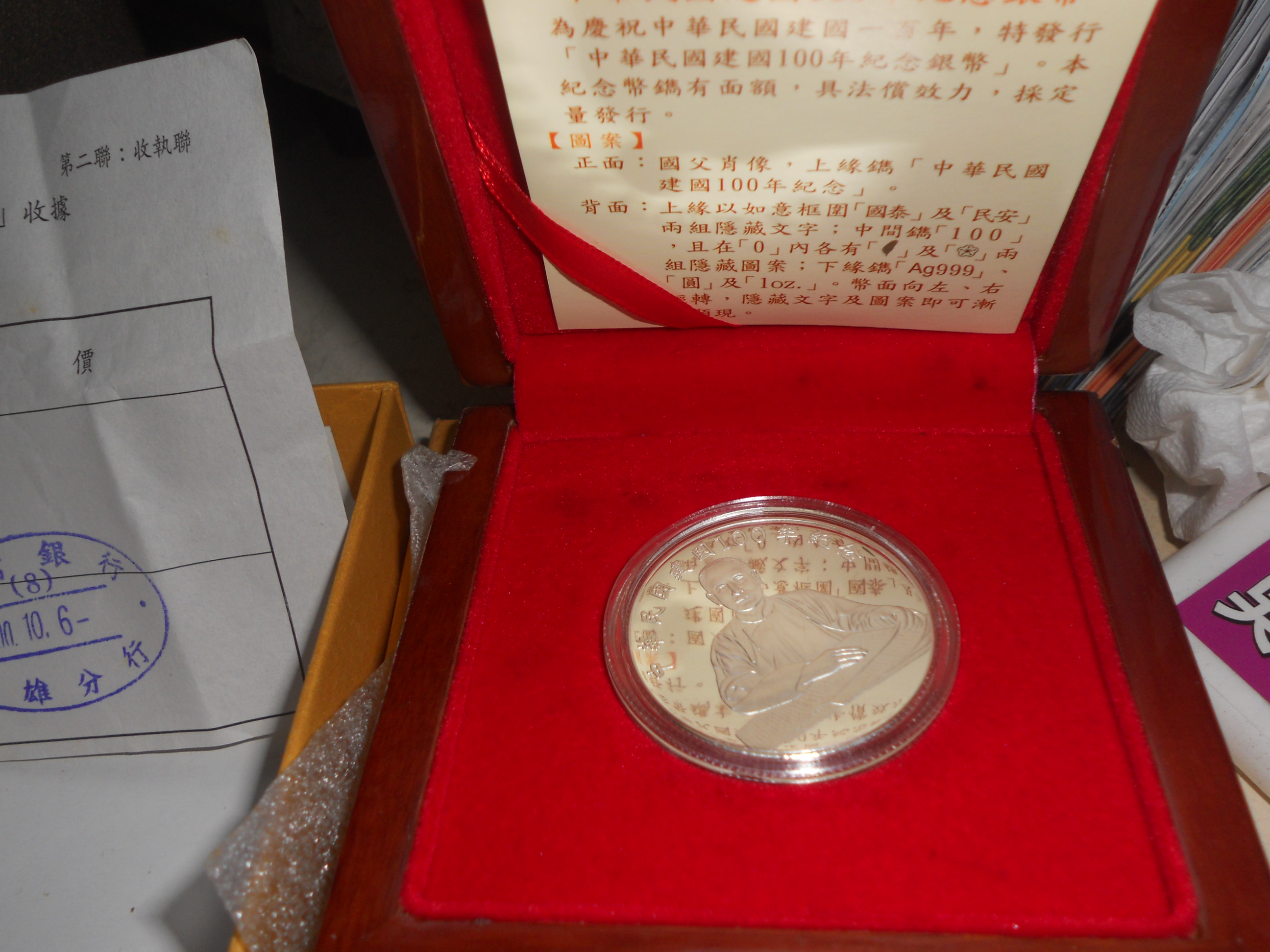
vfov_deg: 44.2
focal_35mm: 32
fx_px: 1174
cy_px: 476
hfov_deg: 56.8
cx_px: 635
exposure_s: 1/25
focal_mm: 5.8
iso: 80
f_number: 8.8
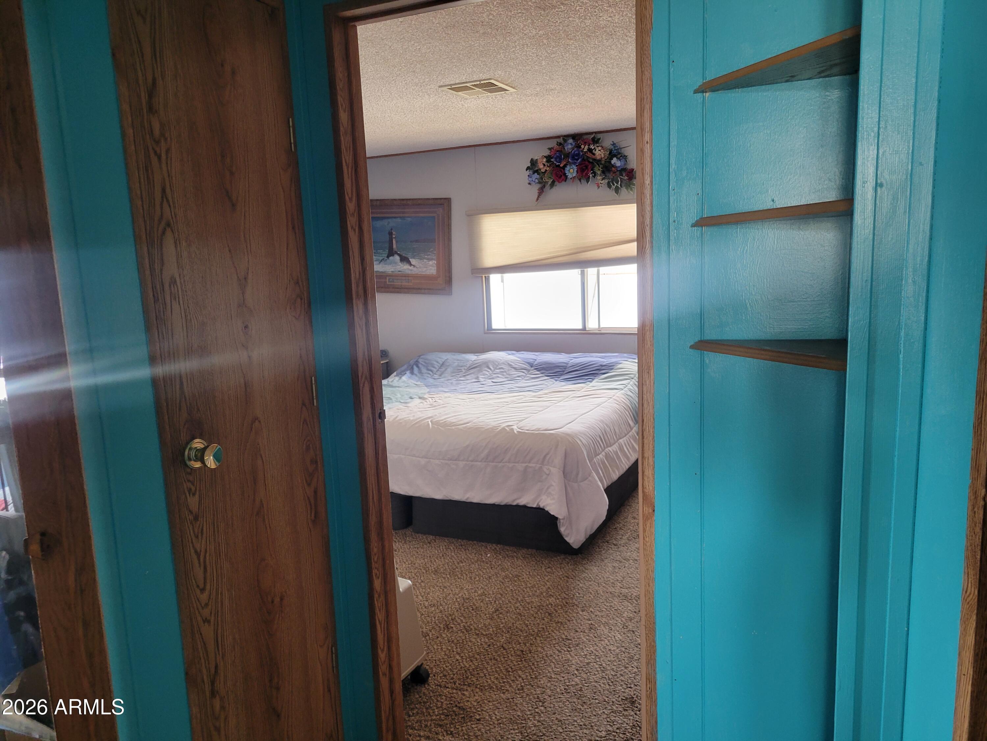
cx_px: 494
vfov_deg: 53.1
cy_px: 370
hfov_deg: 67.3
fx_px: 741
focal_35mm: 26
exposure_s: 1/60
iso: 200
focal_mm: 5.4
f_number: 1.8
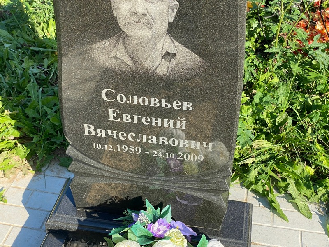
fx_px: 494
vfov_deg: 28.0
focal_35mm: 52
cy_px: 124
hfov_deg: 36.8
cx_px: 164
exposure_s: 1/639
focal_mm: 6
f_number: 2
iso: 20
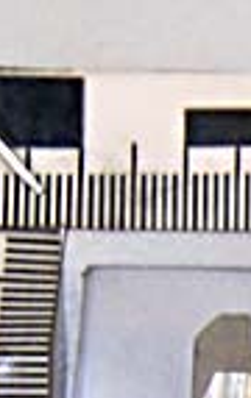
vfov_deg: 7.2
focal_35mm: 284
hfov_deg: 4.6
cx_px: 438
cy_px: 665
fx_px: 3093
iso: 400
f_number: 5.3
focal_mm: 10.73
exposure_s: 1/20
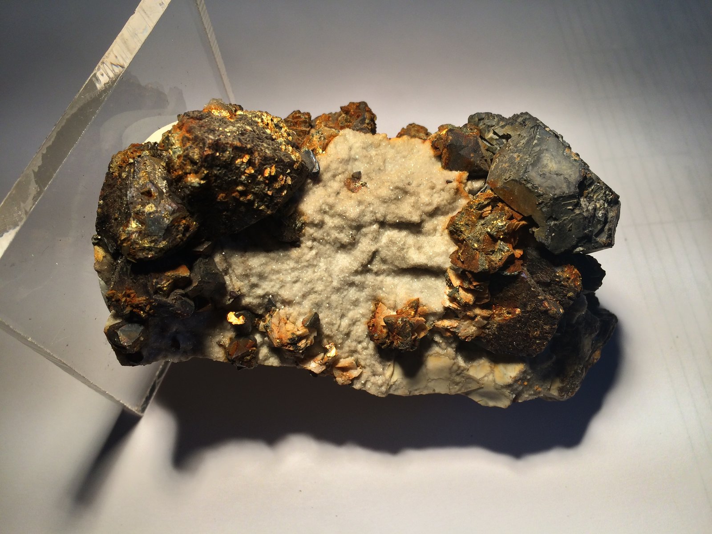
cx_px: 356
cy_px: 267
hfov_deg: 61.7
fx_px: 596
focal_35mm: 29
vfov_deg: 48.2
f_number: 2.2
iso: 32
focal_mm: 4.15
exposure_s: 1/250
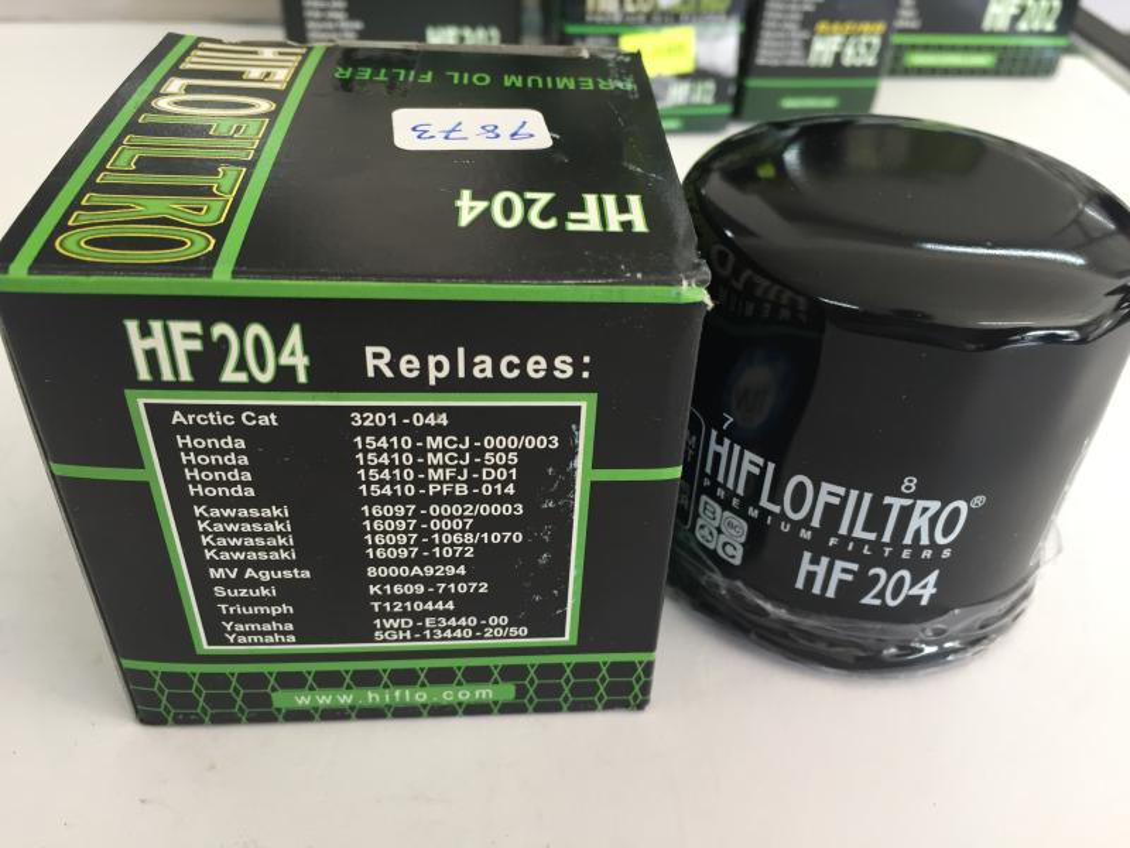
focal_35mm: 29
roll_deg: -5.7
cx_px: 565
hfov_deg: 61.7
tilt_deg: -37.8
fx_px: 947
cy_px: 424
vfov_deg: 48.2
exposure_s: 1/30
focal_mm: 4.15
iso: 32
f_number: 2.2
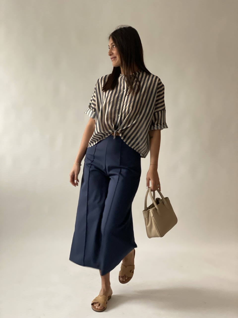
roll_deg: -1.9
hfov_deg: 28.0
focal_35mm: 52
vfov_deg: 36.8
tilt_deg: -7.5
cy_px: 159
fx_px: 477
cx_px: 119
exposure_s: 1/50
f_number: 2
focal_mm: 6
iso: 200
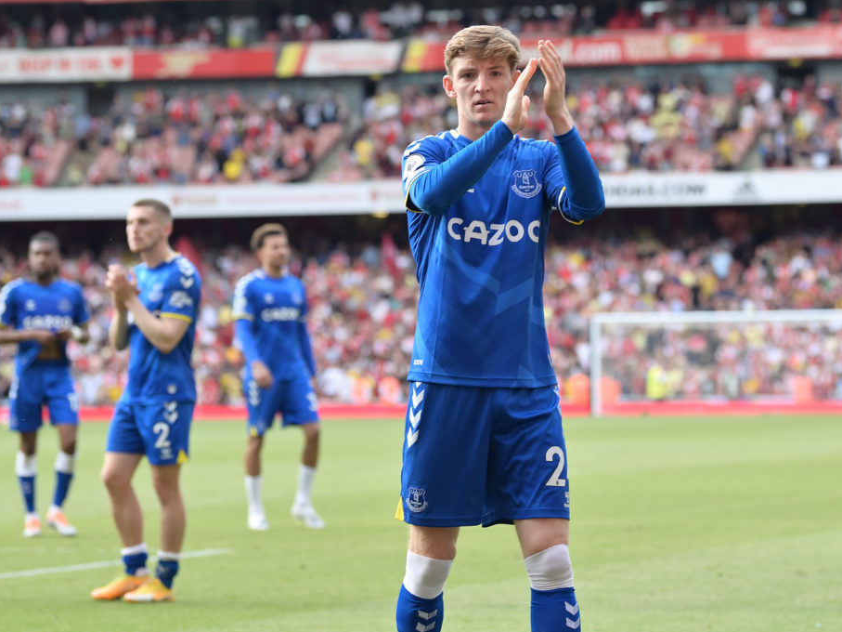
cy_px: 316
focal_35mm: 114
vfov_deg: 13.0
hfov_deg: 17.3
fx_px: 2773
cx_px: 398
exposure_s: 1/500
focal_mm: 105
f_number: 3.5
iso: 400
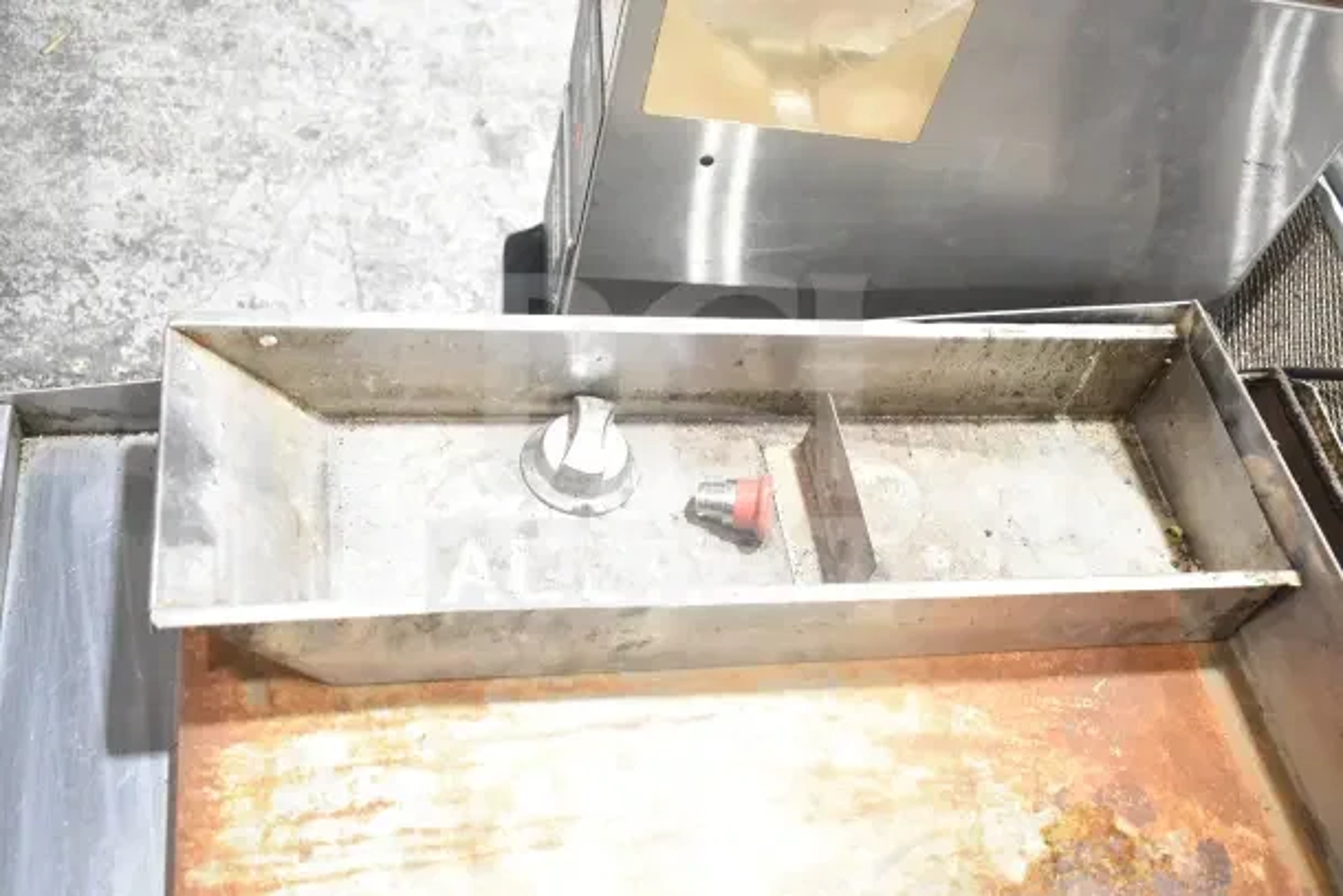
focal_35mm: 38
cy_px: 448
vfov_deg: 35.5
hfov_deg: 51.3
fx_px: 1399
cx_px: 672
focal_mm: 25
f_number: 4
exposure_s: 1/60
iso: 1600
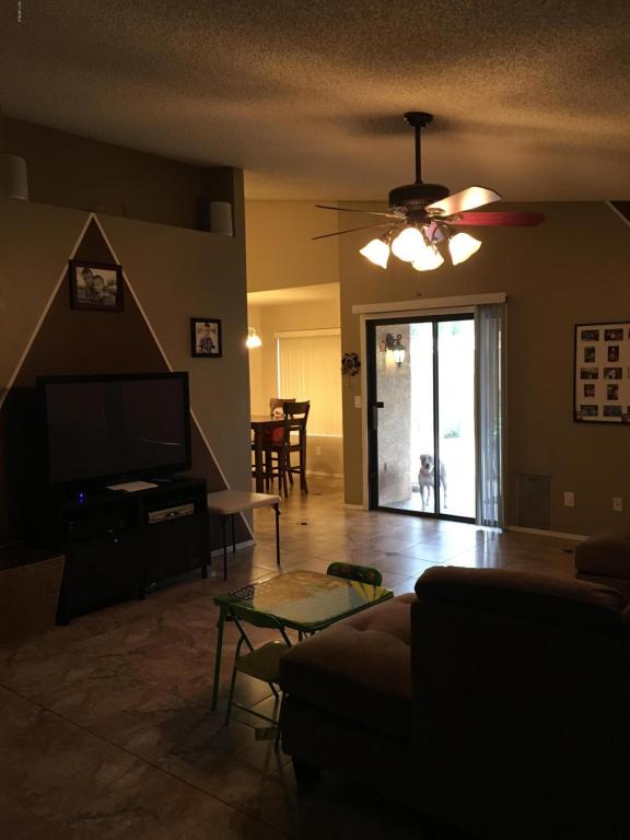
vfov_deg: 61.7
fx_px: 704
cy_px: 420
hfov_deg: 48.2
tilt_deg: -2.3
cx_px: 315
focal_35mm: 29
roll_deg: +1.7
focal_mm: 4.15
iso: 200
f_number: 2.2
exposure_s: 1/24
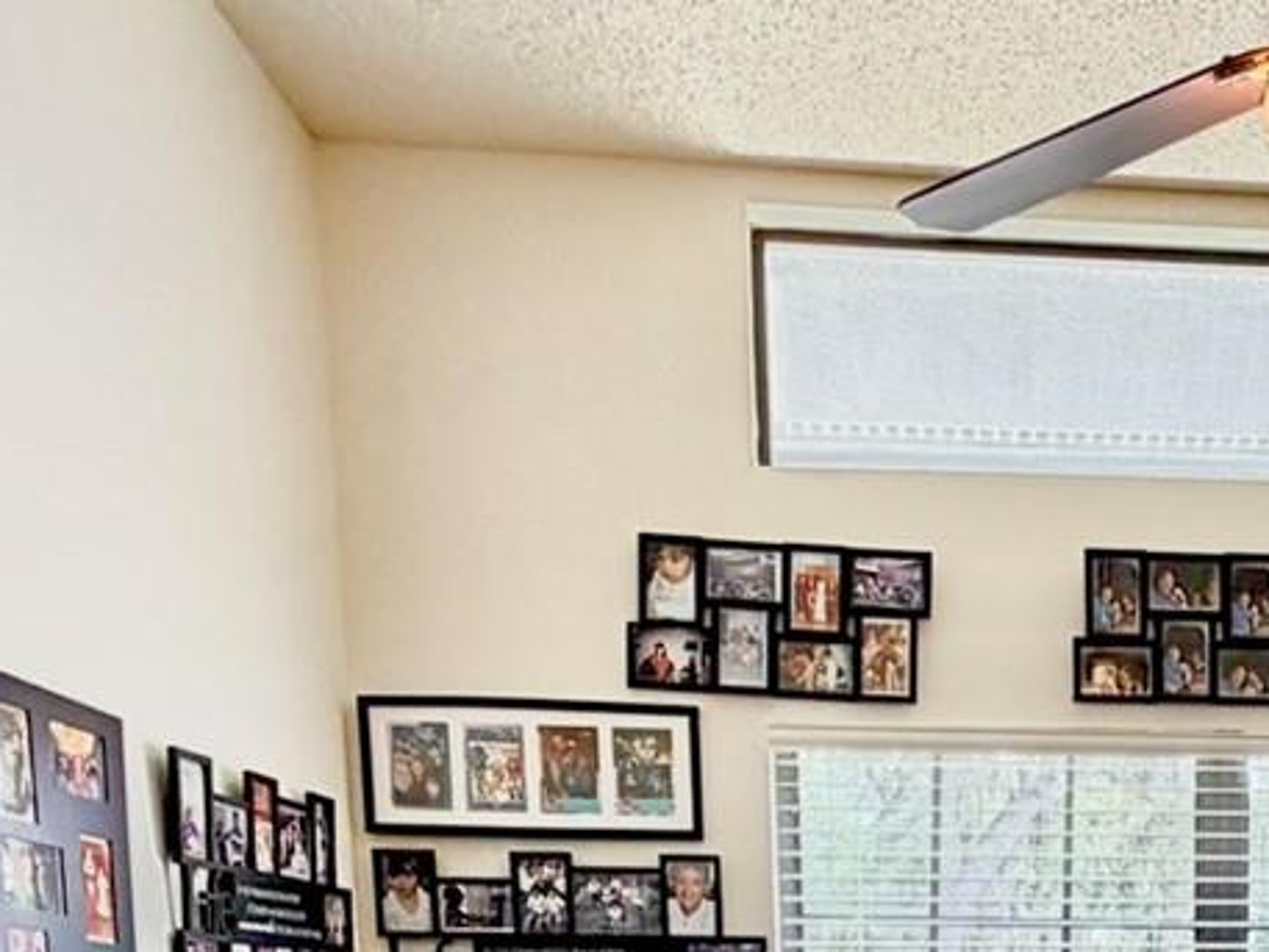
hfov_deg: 36.0
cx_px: 1191
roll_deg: +0.4
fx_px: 1797
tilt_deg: -9.5
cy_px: 1354
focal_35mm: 49
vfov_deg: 24.4
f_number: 2.2
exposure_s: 1/121
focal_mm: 2.22
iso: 160
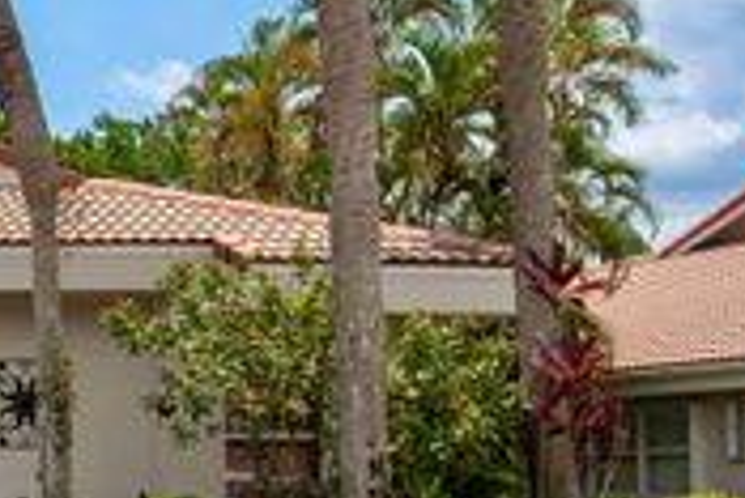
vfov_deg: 22.3
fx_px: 1243
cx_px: -238
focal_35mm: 60
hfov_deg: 27.5
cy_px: 424
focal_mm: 14
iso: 400
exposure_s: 1/1600
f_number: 7.1
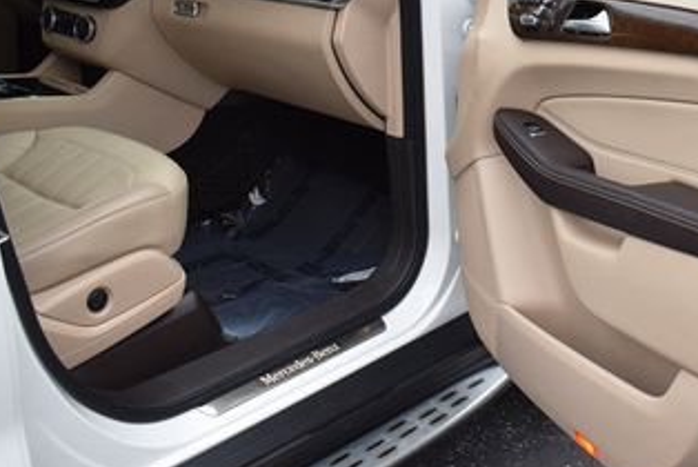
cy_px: 43
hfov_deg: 35.3
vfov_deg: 24.0
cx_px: 540
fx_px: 1067
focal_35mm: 55
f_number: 4
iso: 400
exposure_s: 1/250
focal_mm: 18
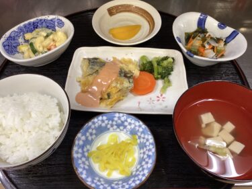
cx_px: 126
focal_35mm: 31
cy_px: 94
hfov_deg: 58.4
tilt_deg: -57.1
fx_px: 226
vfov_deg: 45.4
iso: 100
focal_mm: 3.3
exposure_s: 1/50
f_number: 2.4
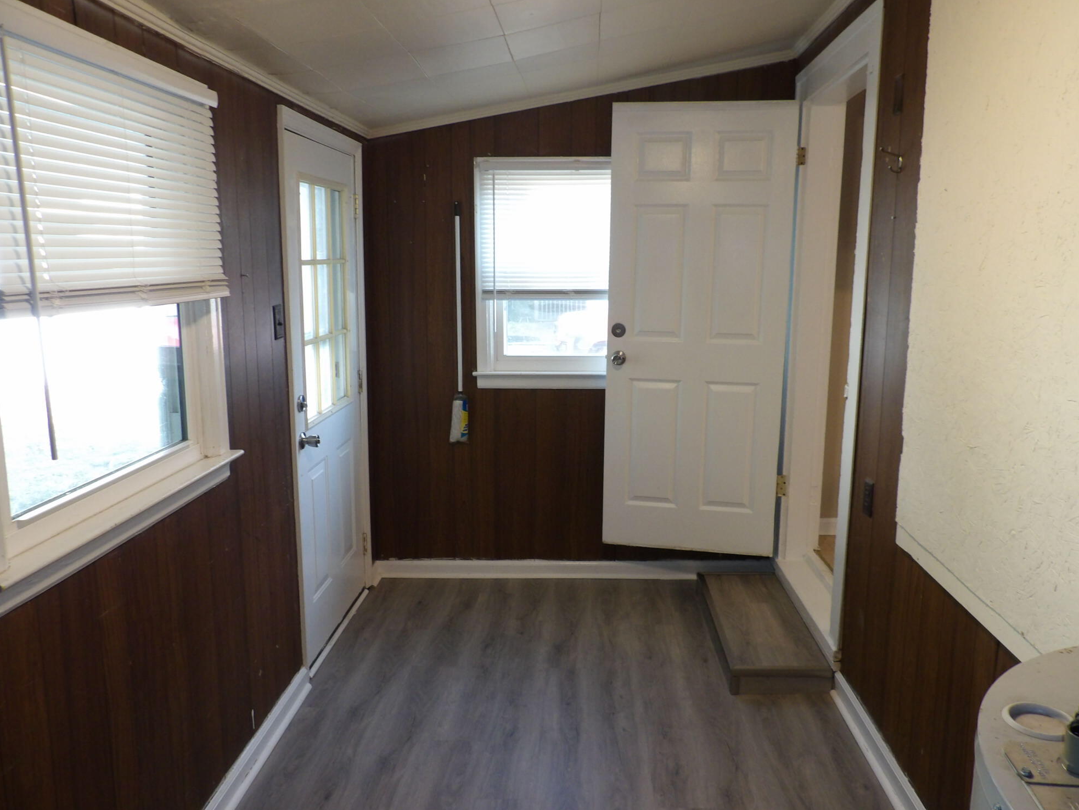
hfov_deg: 69.4
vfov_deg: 54.9
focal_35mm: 25
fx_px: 779
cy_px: 411
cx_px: 560
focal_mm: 4.3
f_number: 3.2
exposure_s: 1/24
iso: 200
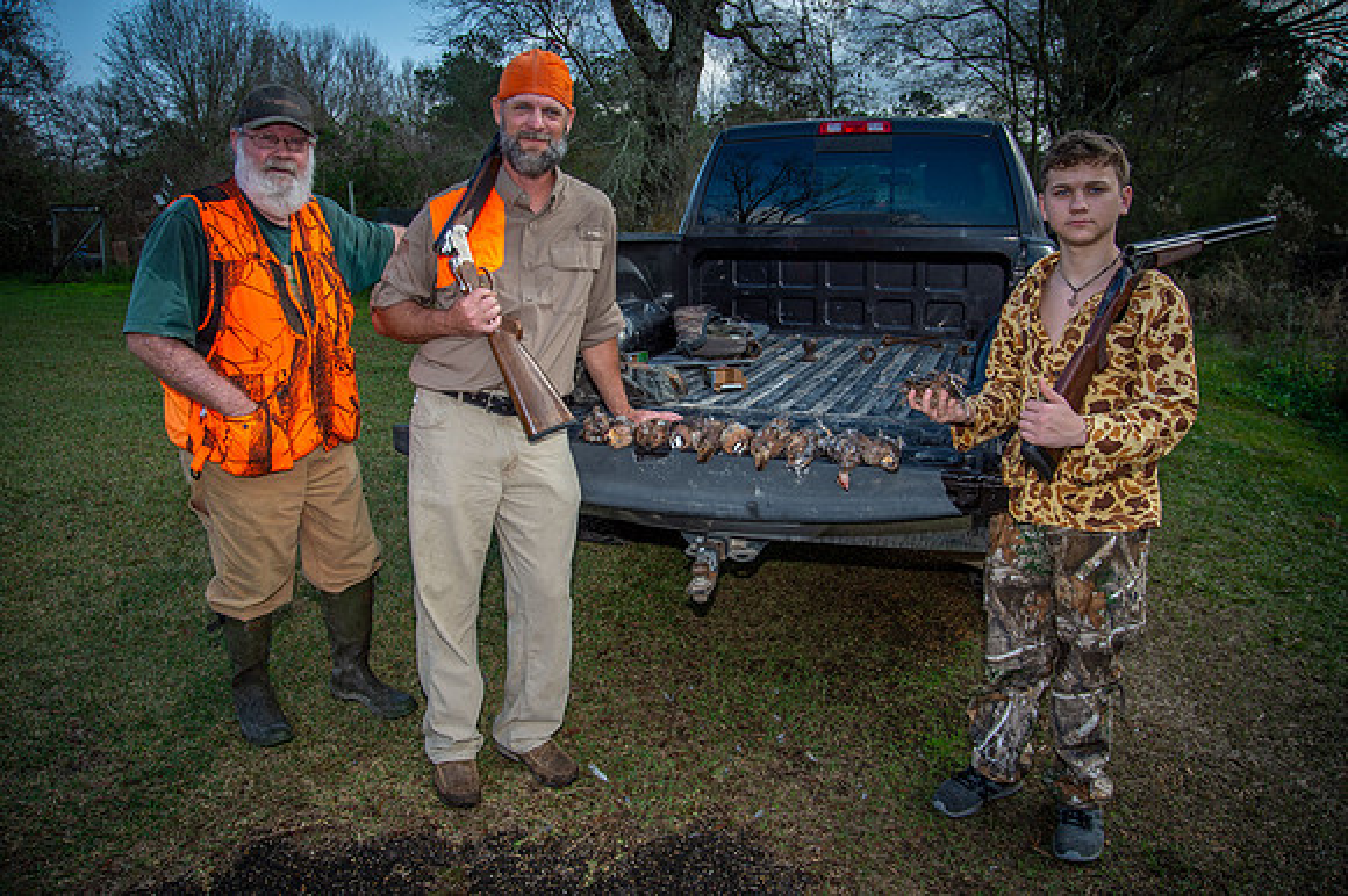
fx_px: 898
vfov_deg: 53.1
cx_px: 674
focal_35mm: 24
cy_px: 448
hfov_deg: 73.8
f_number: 7.1
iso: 250
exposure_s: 1/320
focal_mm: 24
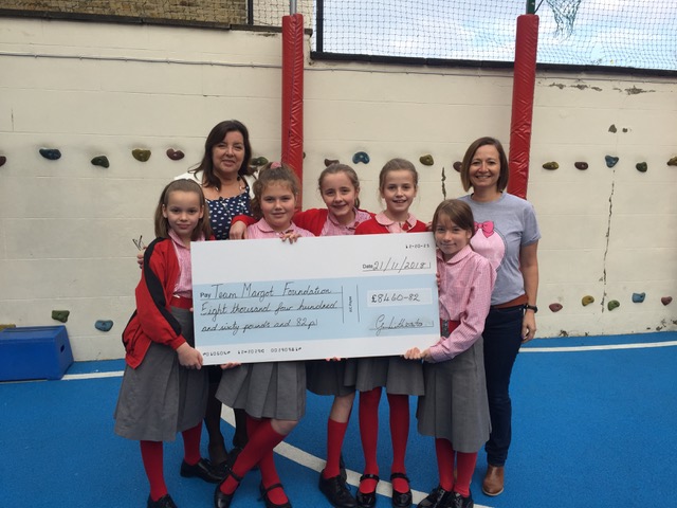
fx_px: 567
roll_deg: -0.9
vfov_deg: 48.2
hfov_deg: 61.7
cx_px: 338
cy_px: 254
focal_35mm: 29
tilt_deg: -8.1
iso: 32
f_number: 2.2
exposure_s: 1/434
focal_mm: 4.15
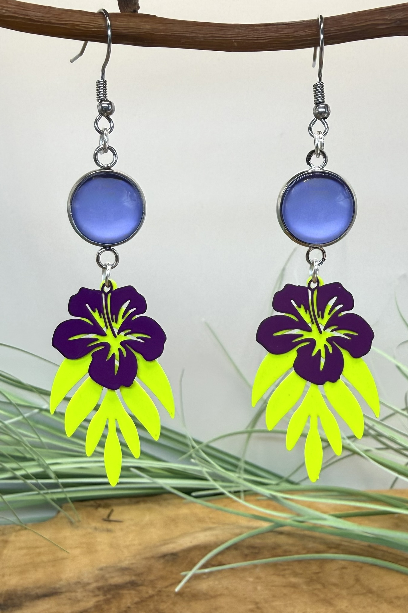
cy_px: 306
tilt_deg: -8.0
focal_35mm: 25
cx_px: 204
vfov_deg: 71.5
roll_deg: +0.7
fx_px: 425
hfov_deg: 51.3
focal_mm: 2.22
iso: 50
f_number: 2.2
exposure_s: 1/320
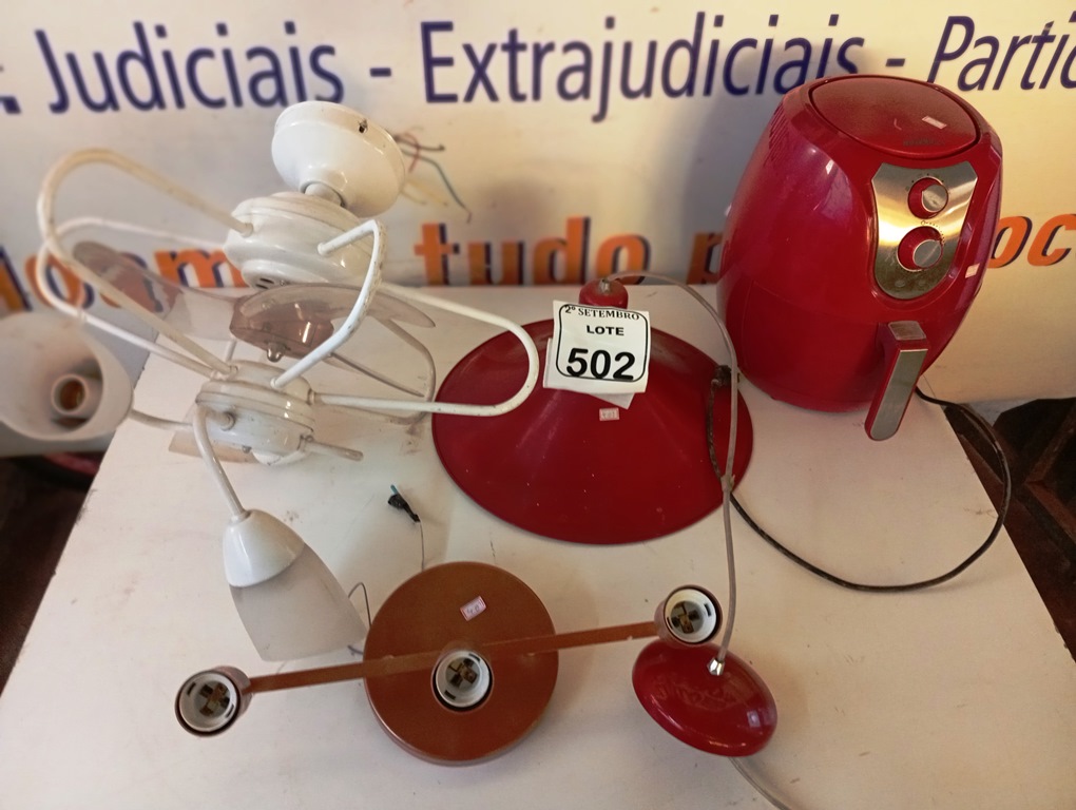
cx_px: 538
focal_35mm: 27
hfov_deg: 65.2
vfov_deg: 51.5
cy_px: 405
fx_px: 840
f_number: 1.8
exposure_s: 1/20
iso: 792
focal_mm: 3.98
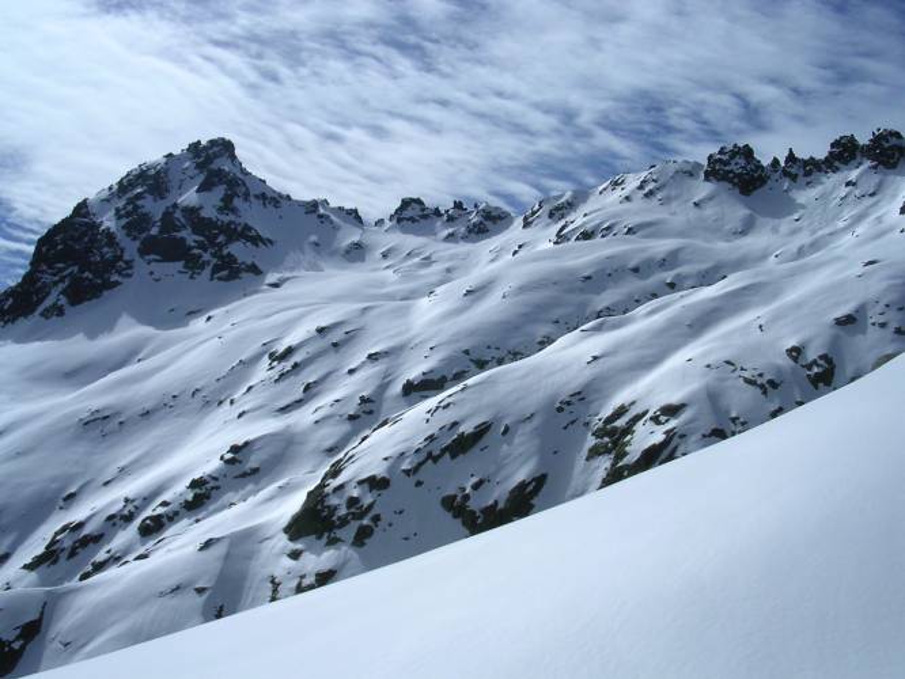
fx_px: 994
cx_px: 452
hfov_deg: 49.0
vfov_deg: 37.7
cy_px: 340
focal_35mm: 38
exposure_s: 1/1276
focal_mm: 5.8
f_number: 5.6
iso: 100
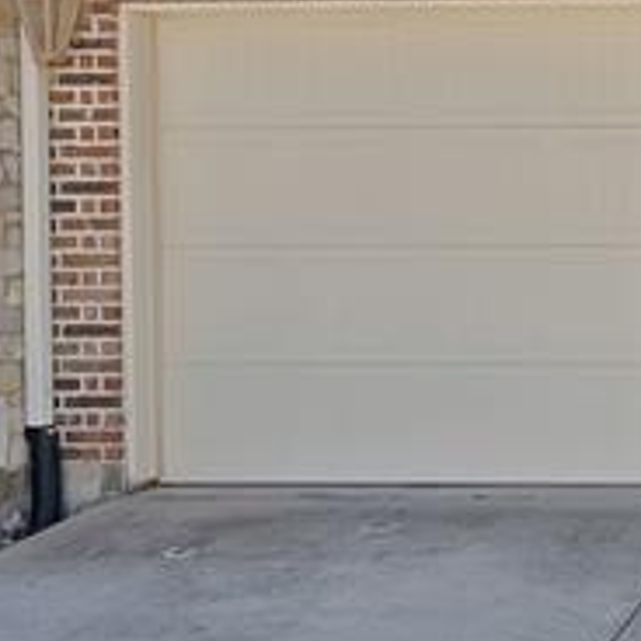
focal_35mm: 90
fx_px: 1886
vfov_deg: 19.3
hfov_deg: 16.9
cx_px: 1052
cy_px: 233
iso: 640
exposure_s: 1/80
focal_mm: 19
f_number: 9
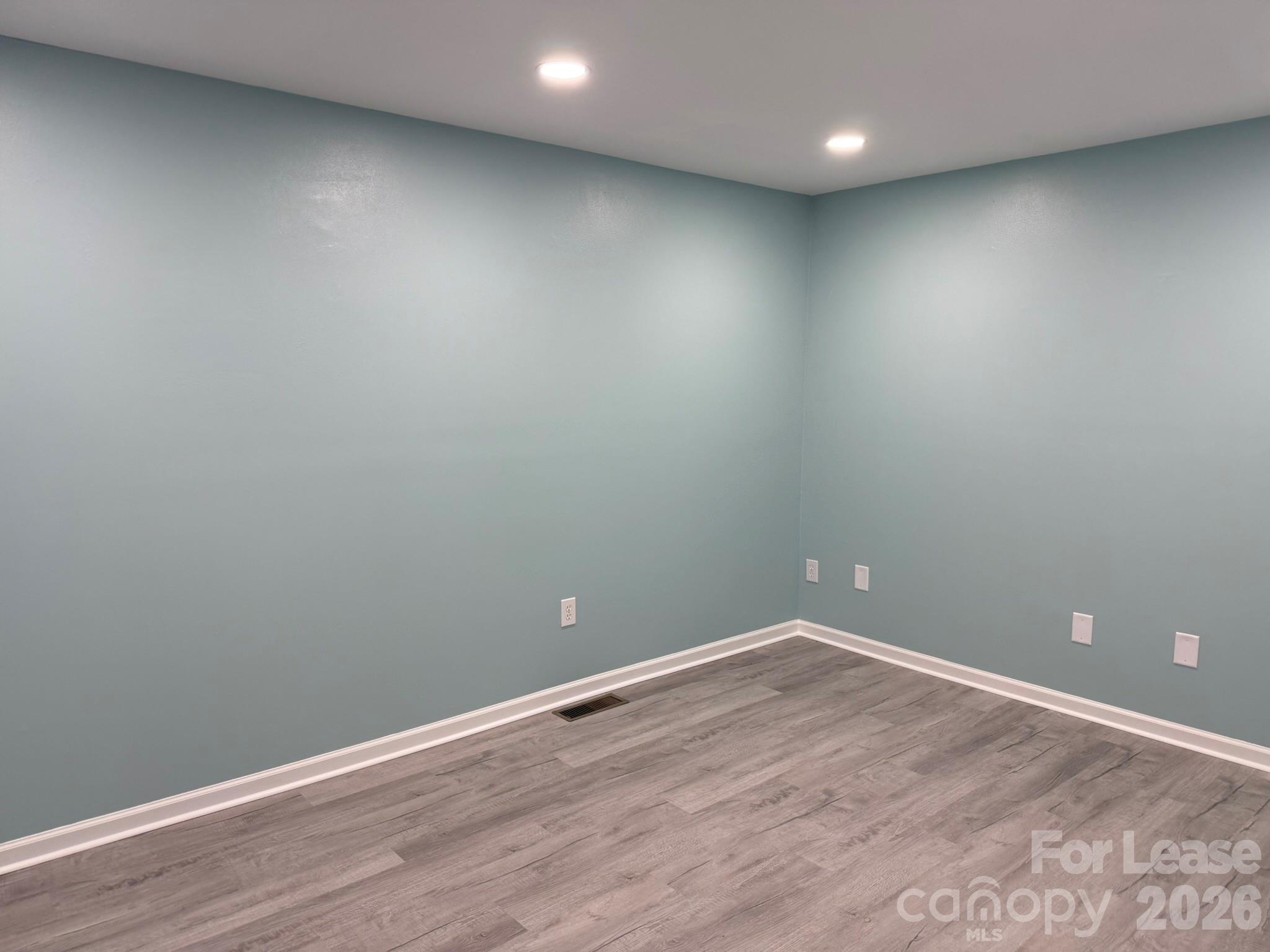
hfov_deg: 71.6
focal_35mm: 24
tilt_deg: -7.7
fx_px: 881
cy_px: 476
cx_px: 635
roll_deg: +0.6
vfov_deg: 56.8
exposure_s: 1/120
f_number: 1.78
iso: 125
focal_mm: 6.76
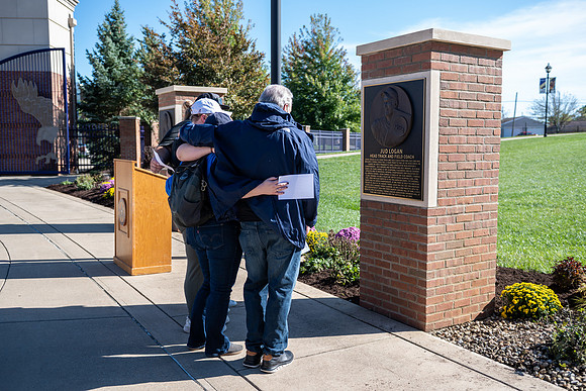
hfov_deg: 54.4
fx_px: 570
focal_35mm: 35
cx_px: 293
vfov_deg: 37.9
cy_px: 196
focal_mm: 35
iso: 40
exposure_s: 1/250
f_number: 3.5
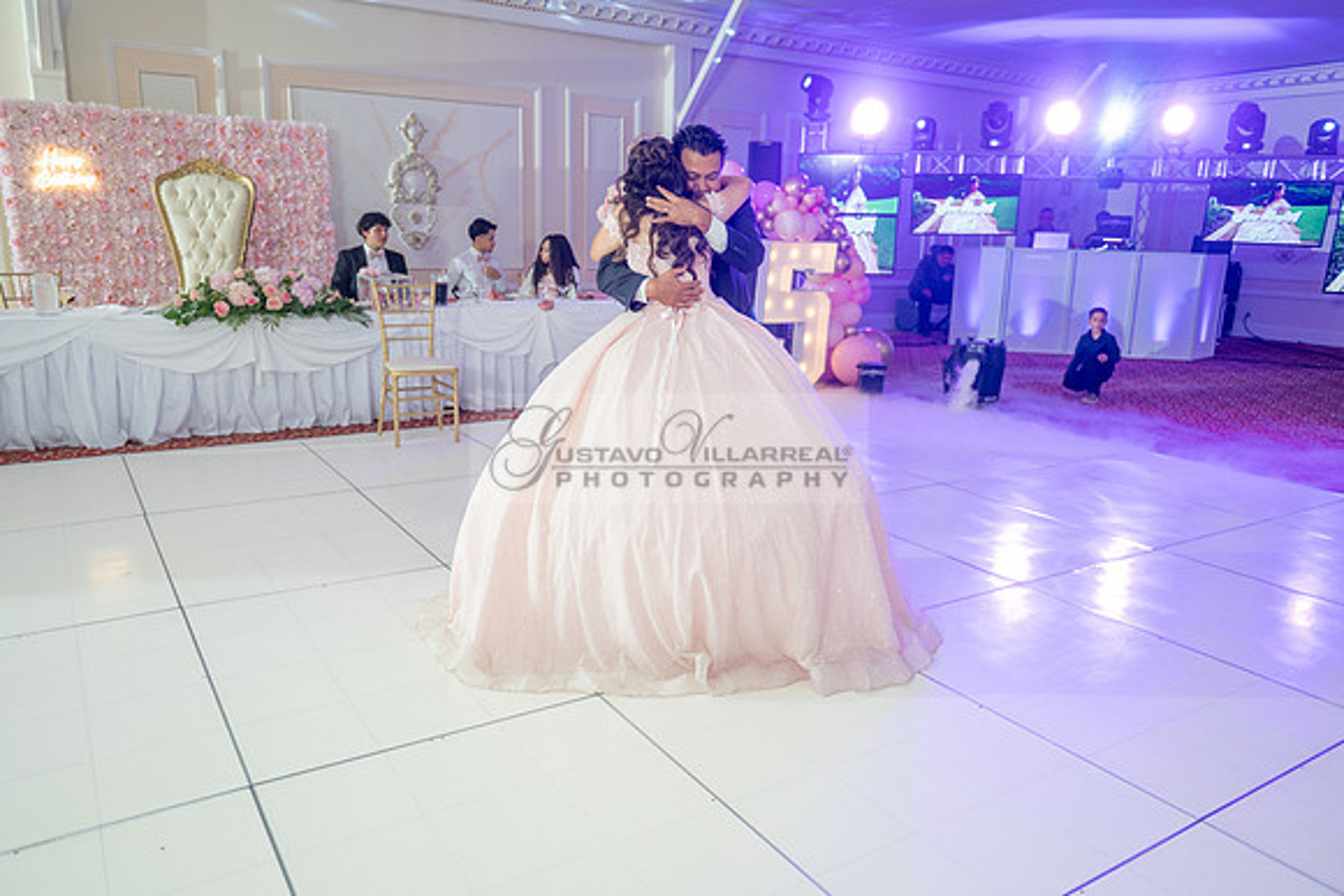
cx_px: 672
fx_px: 1008
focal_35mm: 27
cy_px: 448
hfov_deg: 67.4
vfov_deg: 48.0
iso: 400
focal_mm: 27
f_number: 2.8
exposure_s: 1/100
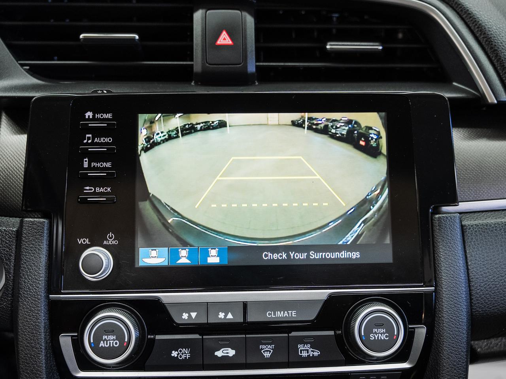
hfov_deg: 47.1
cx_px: 264
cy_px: 190
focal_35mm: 40
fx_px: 581
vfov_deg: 36.2
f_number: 3.5
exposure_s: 1/40
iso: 1000
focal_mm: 35
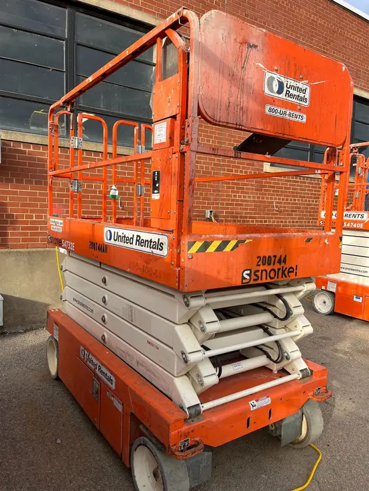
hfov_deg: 53.1
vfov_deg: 67.3
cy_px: 246
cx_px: 184
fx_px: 369
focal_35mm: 26
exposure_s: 1/1225
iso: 50
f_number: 1.6
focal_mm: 5.1
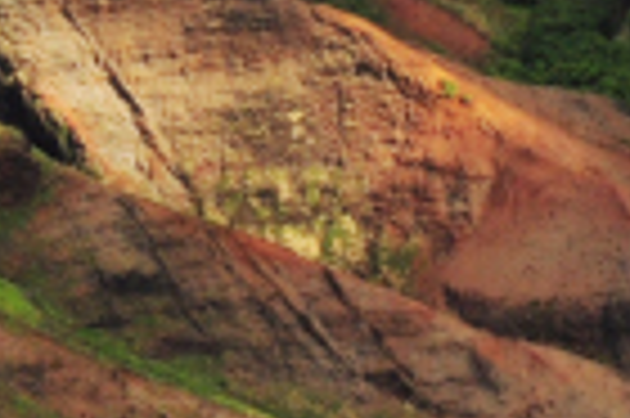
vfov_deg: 4.4
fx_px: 5261
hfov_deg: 6.8
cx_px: 194
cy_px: 1115
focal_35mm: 301
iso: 250
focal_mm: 28
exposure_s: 1/125
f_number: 11
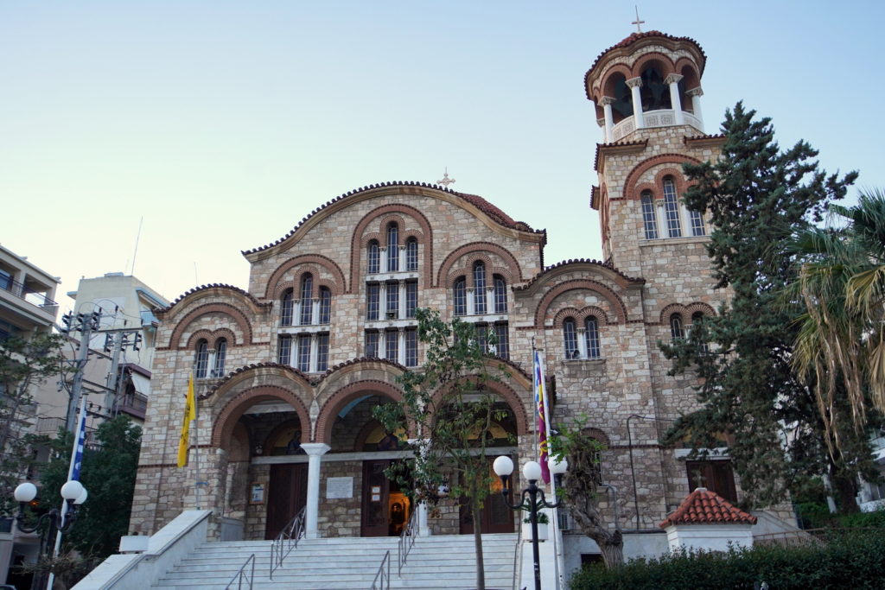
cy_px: 295
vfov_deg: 43.6
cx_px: 442
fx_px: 738
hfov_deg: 61.9
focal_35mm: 30
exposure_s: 1/160
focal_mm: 30
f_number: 3.5
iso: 320
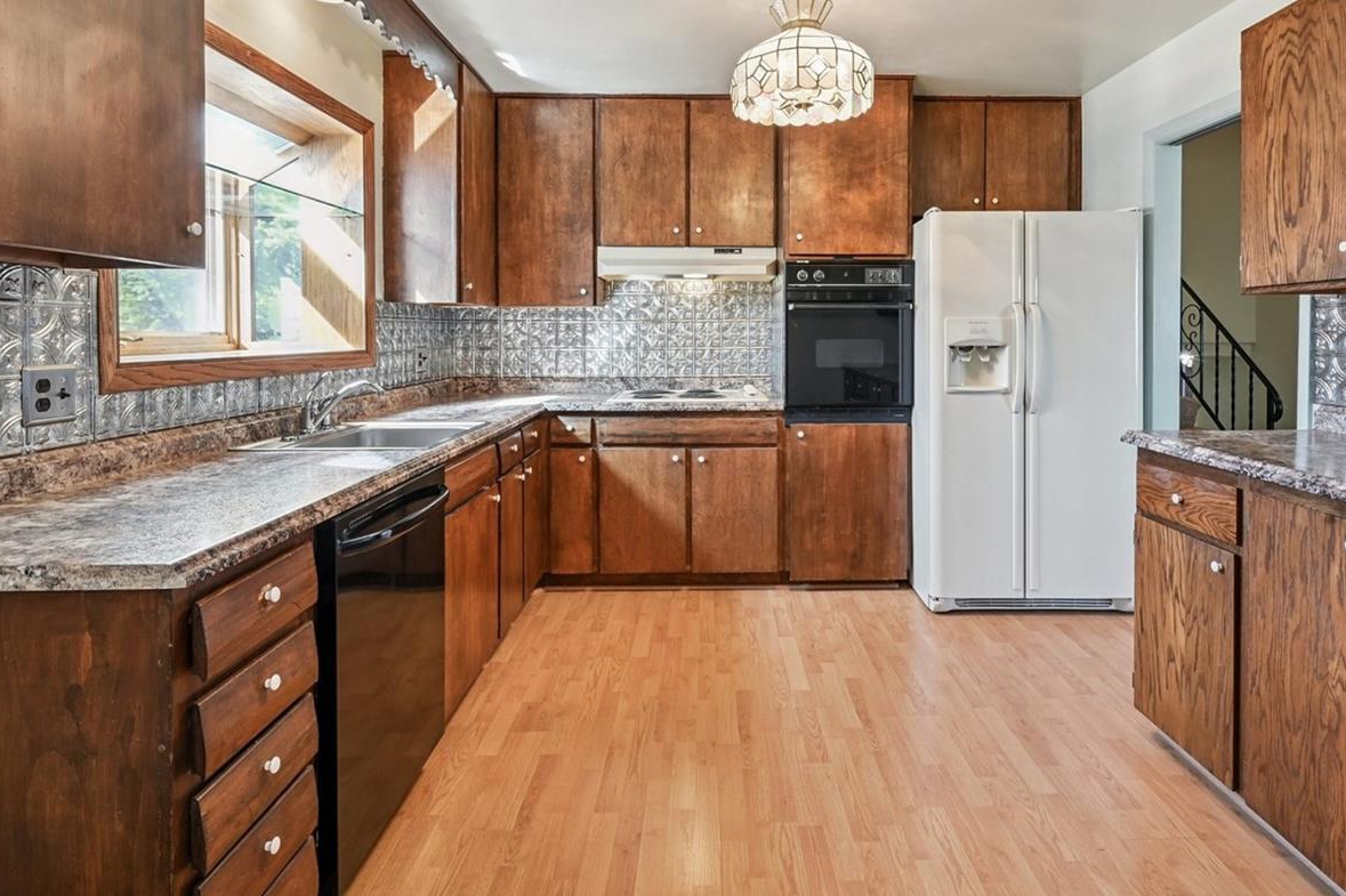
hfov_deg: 86.8
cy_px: 353
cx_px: 724
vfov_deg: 63.8
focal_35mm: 19
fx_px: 710
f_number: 11
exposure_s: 1/4
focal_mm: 14
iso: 400
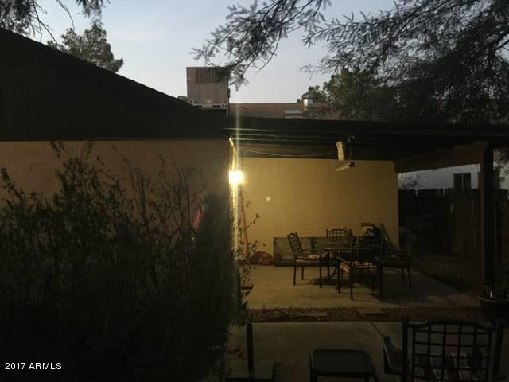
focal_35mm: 29
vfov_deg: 48.2
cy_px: 191
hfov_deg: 61.7
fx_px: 426
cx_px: 254
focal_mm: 4.15
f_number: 2.2
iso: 125
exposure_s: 1/4
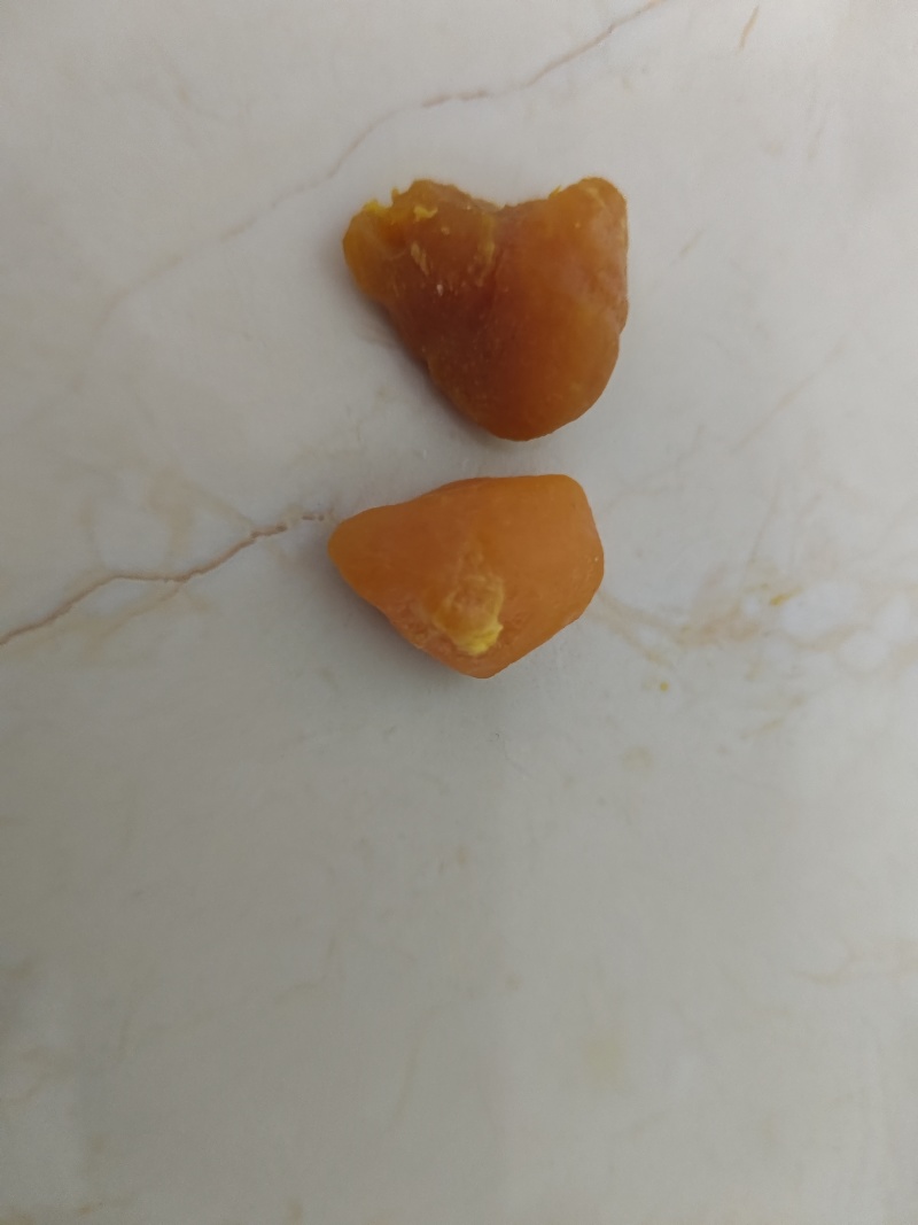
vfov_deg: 71.6
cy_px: 612
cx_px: 459
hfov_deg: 56.8
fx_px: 849
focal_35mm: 24
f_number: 1.88
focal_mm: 5.56
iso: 1436
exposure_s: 1/33.3
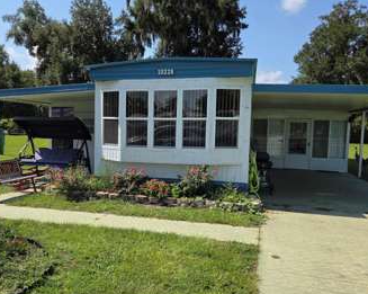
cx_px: 150
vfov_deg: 44.5
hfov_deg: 53.9
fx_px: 359
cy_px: 148
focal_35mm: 33
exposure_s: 1/5004
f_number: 1.8
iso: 80
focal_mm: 5.4
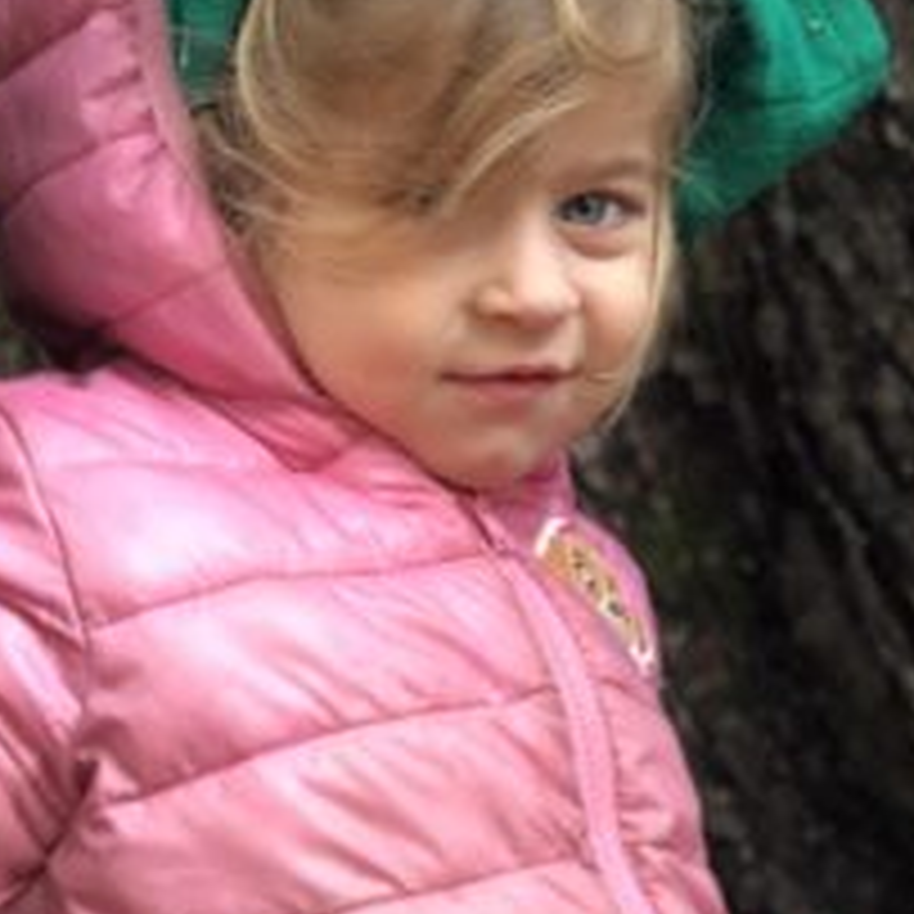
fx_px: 4511
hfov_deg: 11.6
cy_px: 894
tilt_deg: -17.5
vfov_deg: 11.5
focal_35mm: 151
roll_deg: +0.7
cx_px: 558
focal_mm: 6
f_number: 2.4
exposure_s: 1/40
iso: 100
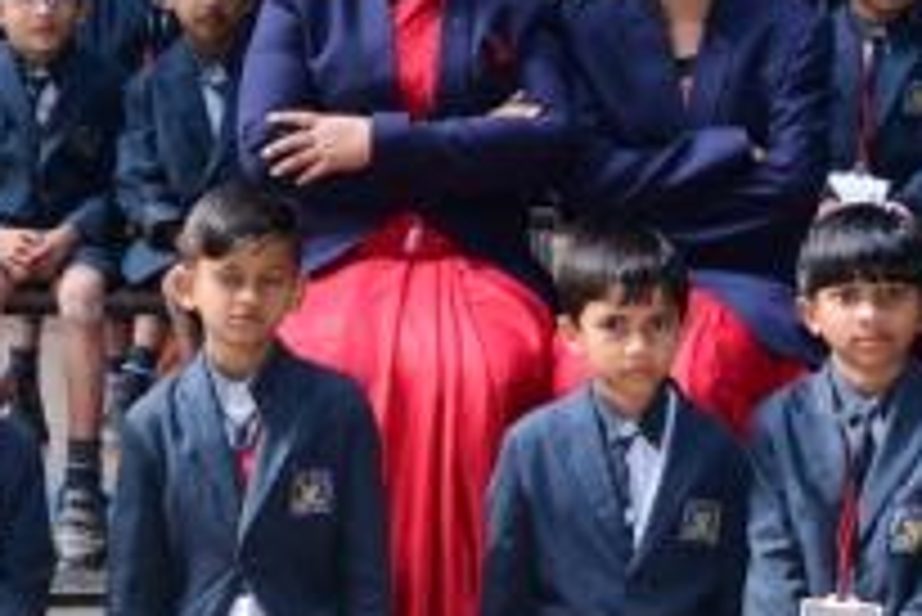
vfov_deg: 13.1
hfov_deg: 19.4
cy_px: 259
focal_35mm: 105
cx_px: 481
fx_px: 2691
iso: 250
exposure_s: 1/125
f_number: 6.3
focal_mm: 48
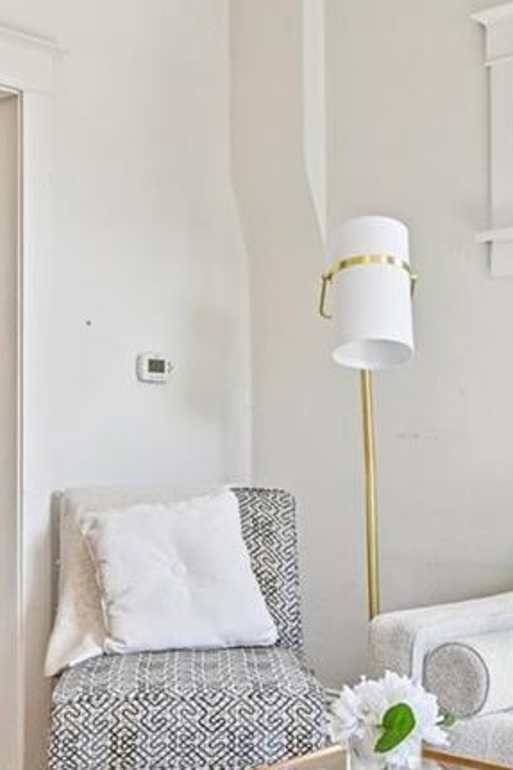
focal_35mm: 52
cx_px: 209
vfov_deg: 38.2
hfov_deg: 25.9
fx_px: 1112
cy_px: 425
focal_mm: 14
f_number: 11
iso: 180
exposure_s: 1/15
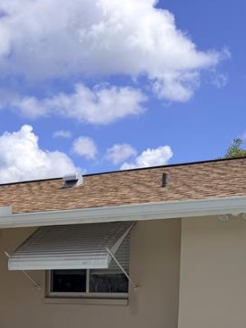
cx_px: -13
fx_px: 635
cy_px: 324
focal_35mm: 67
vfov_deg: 27.4
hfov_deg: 21.0
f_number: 1.78
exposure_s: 1/7353
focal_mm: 6.76
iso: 80
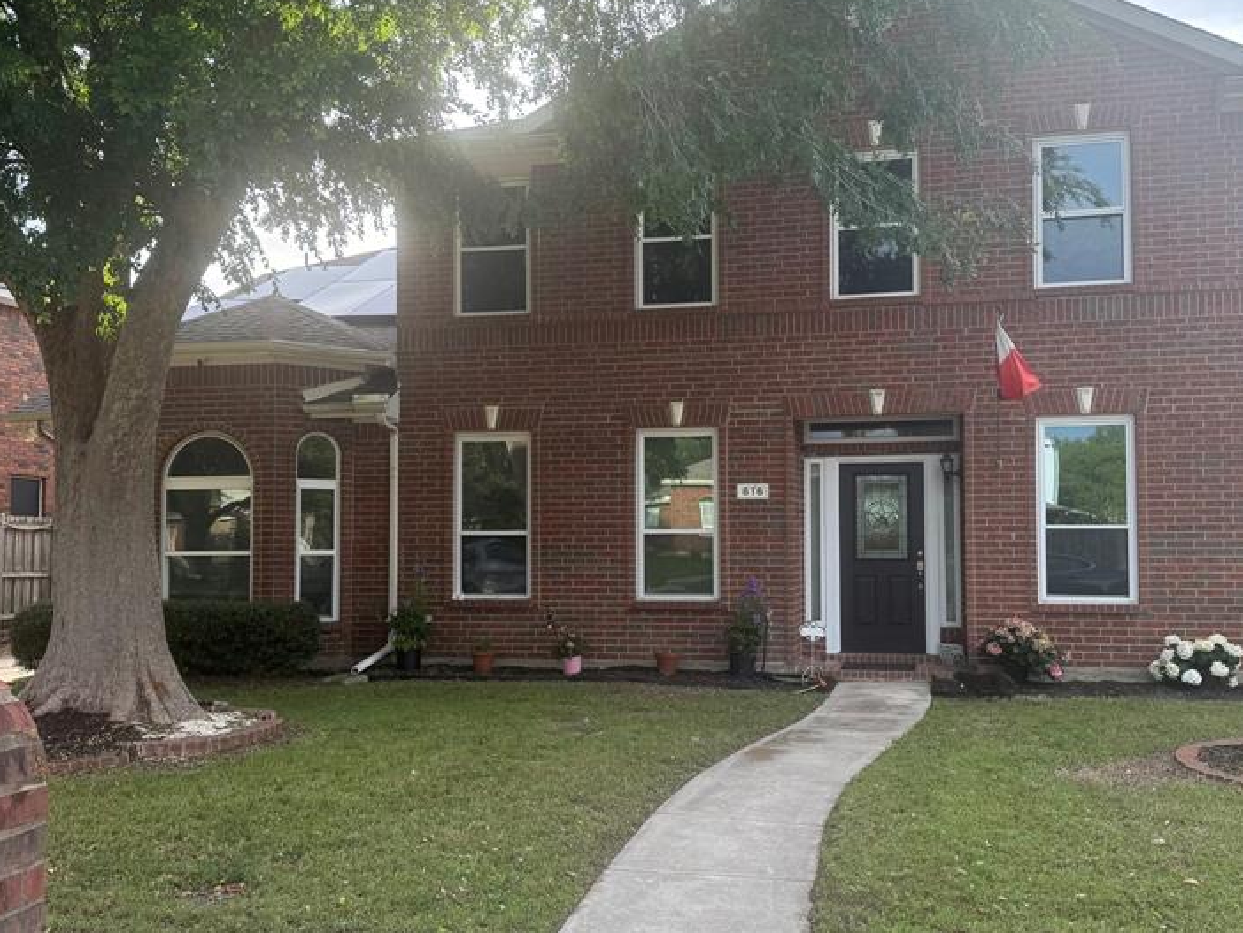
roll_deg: -0.4
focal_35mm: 35
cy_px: 483
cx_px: 671
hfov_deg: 52.6
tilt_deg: +0.7
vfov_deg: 40.7
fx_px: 1257
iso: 80
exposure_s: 1/531
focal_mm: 6.76
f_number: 1.78
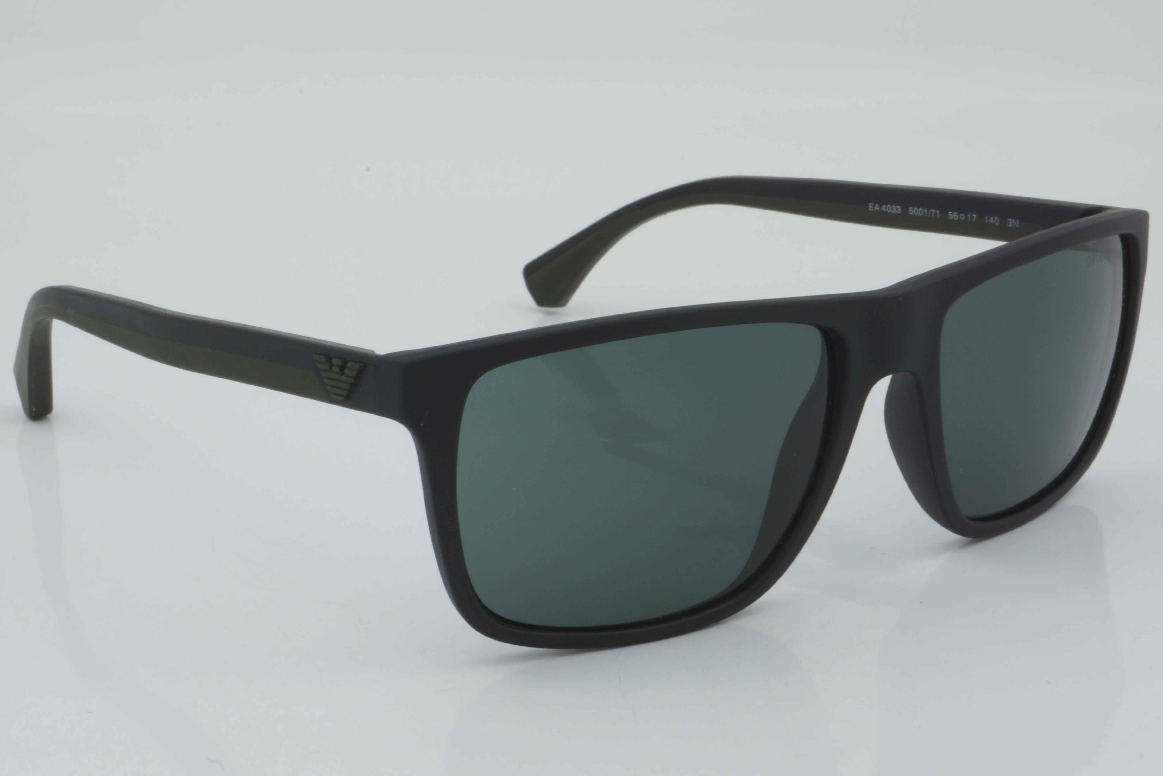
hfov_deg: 27.0
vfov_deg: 18.2
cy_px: 388
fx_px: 2423
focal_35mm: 75
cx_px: 582
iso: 100
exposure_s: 1/3
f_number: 32
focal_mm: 50
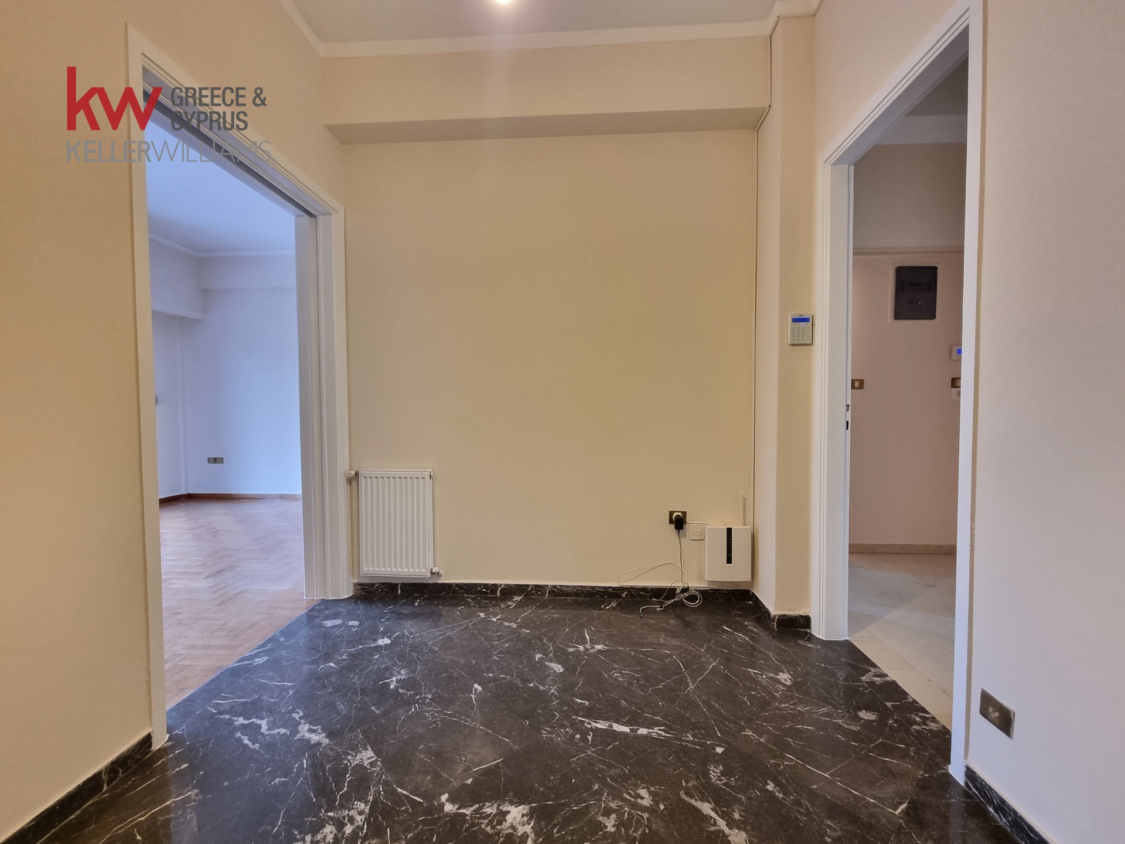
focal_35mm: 13
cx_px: 562
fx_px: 422
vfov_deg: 89.9
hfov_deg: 106.2
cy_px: 422
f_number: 2.2
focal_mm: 2.2
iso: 400
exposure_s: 1/33
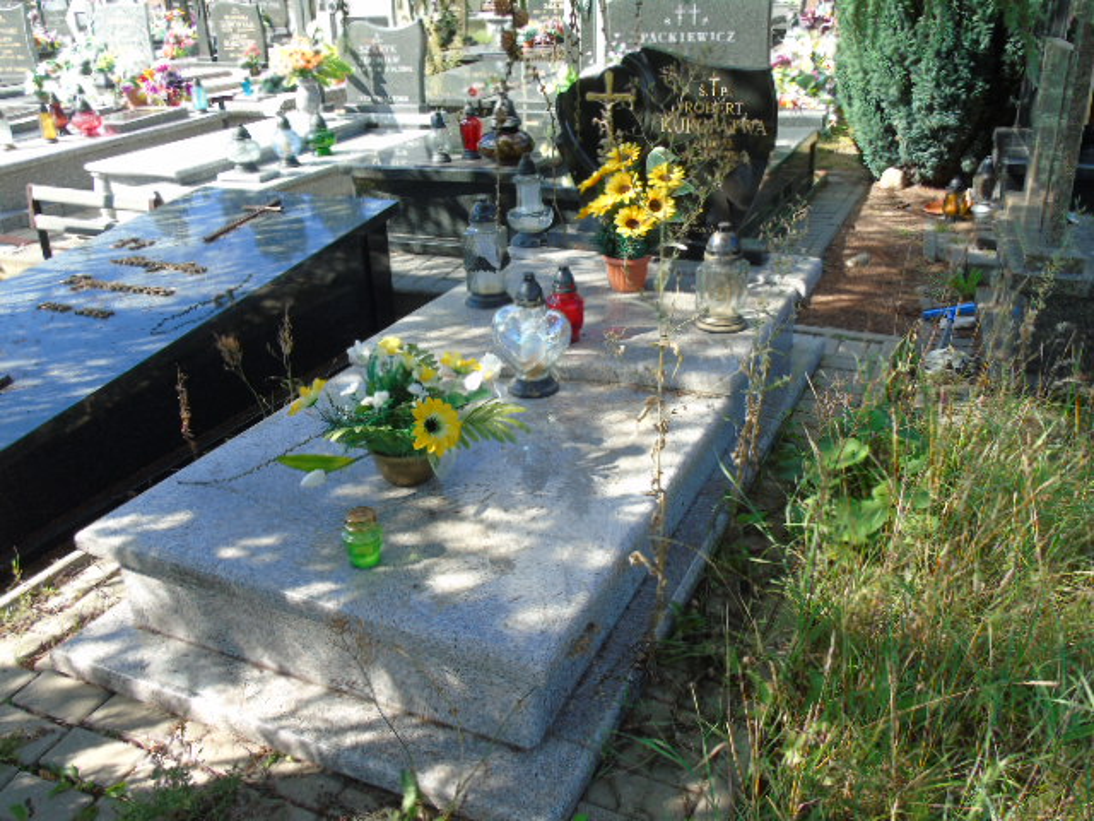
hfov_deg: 61.7
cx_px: 547
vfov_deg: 48.2
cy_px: 410
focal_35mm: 29
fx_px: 917
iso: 80
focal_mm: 5.2
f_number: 3.6
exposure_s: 1/160
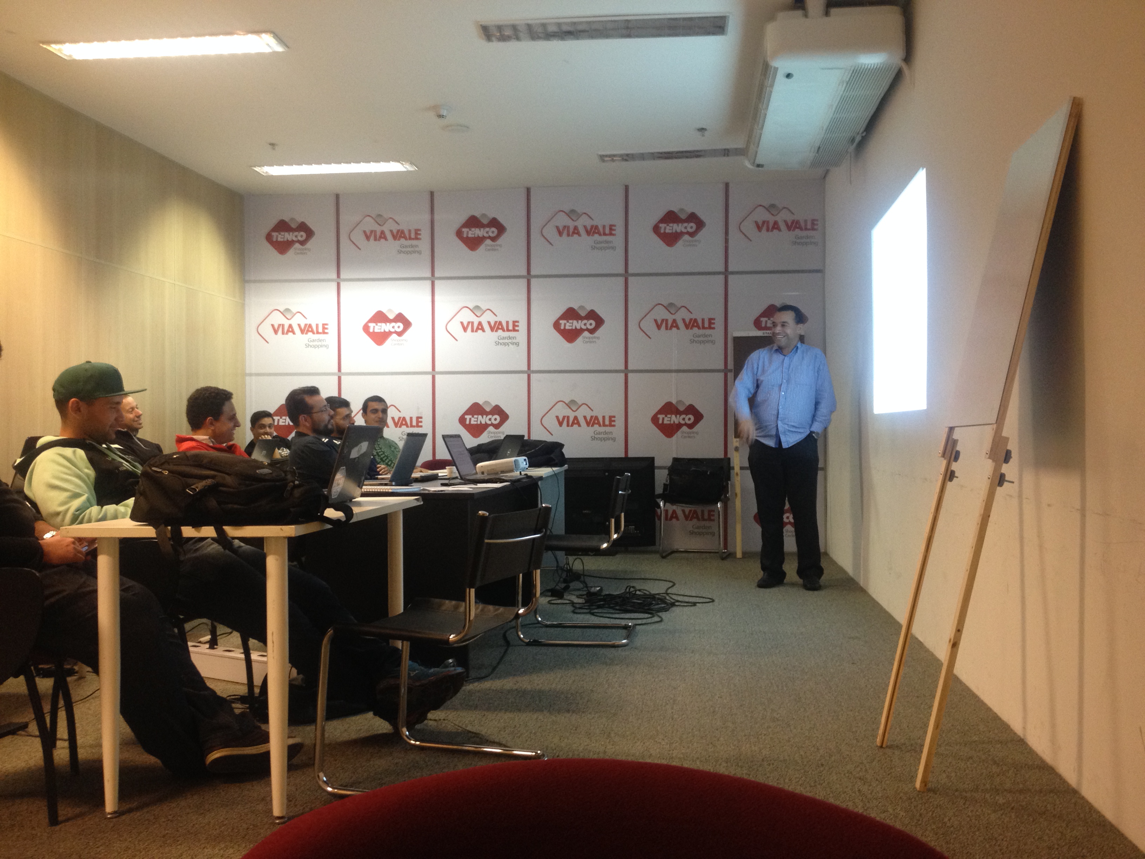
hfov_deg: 52.6
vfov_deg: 40.7
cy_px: 430
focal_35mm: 35
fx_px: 1158
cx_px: 572
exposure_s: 1/20
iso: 160
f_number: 2.4
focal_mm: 4.28
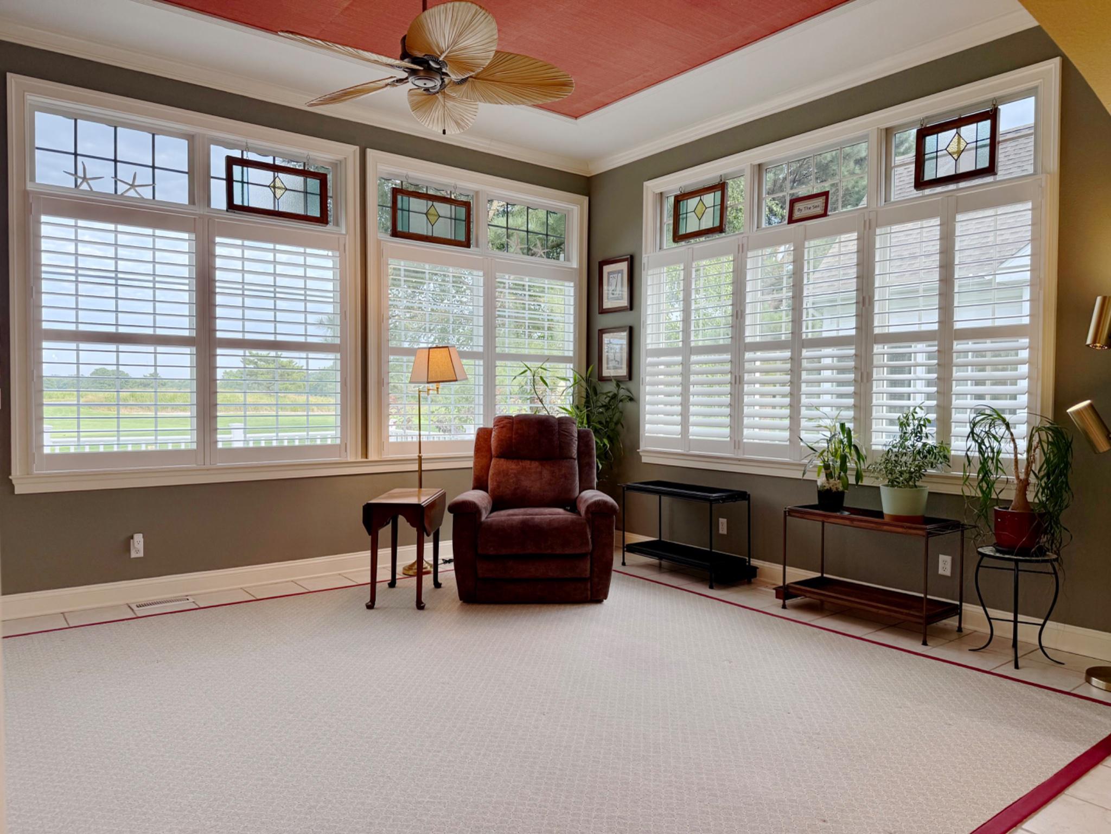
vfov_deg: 56.8
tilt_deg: -1.4
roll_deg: -0.7
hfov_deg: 71.6
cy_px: 417
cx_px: 556
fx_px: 770
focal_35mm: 24
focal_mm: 6.76
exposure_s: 1/198
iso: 80
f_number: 1.78
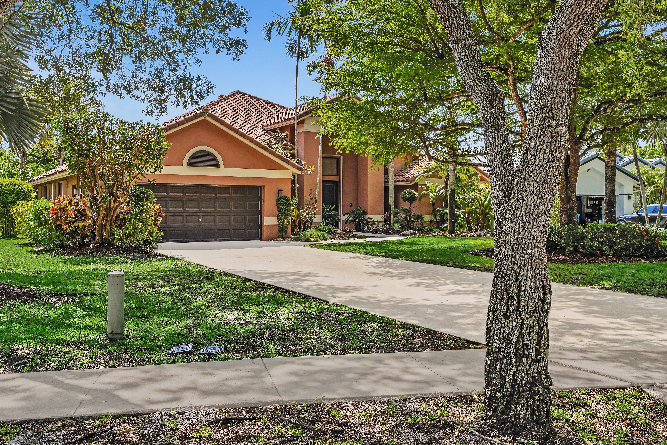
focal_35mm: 36
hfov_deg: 53.1
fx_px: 667
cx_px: 338
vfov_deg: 36.9
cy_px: 213
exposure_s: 1/200
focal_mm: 33
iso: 200
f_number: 8
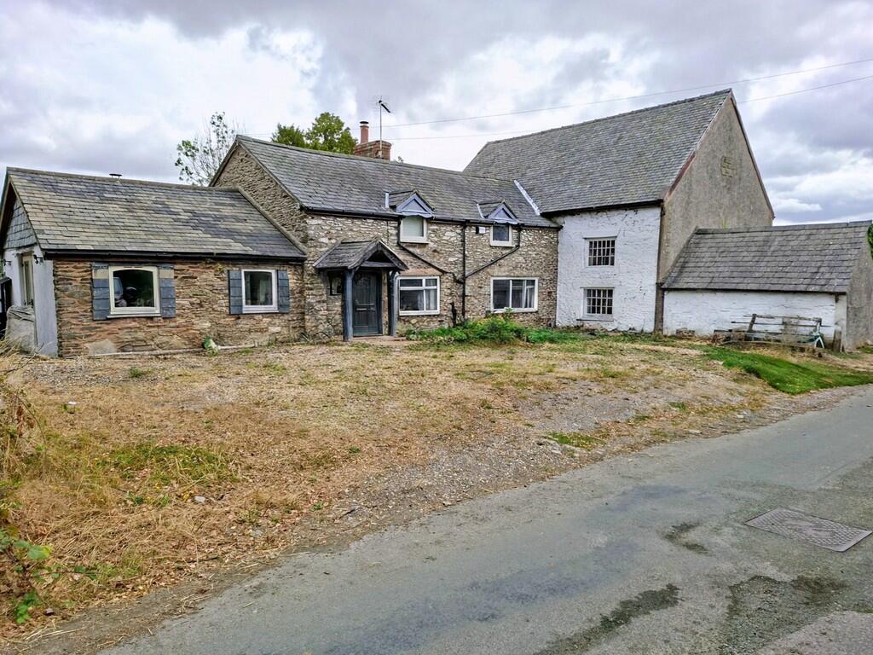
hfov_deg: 73.9
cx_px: 436
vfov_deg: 58.9
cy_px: 328
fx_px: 580
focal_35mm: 23
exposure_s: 1/1894
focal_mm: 5.54
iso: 50
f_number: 1.8
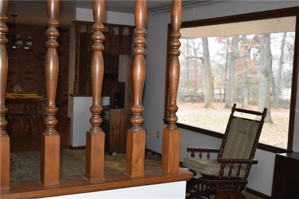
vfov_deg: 28.9
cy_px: 100
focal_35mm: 46
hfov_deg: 42.3
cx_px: 150
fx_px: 386
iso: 1600
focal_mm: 31
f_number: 4.2
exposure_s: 1/60
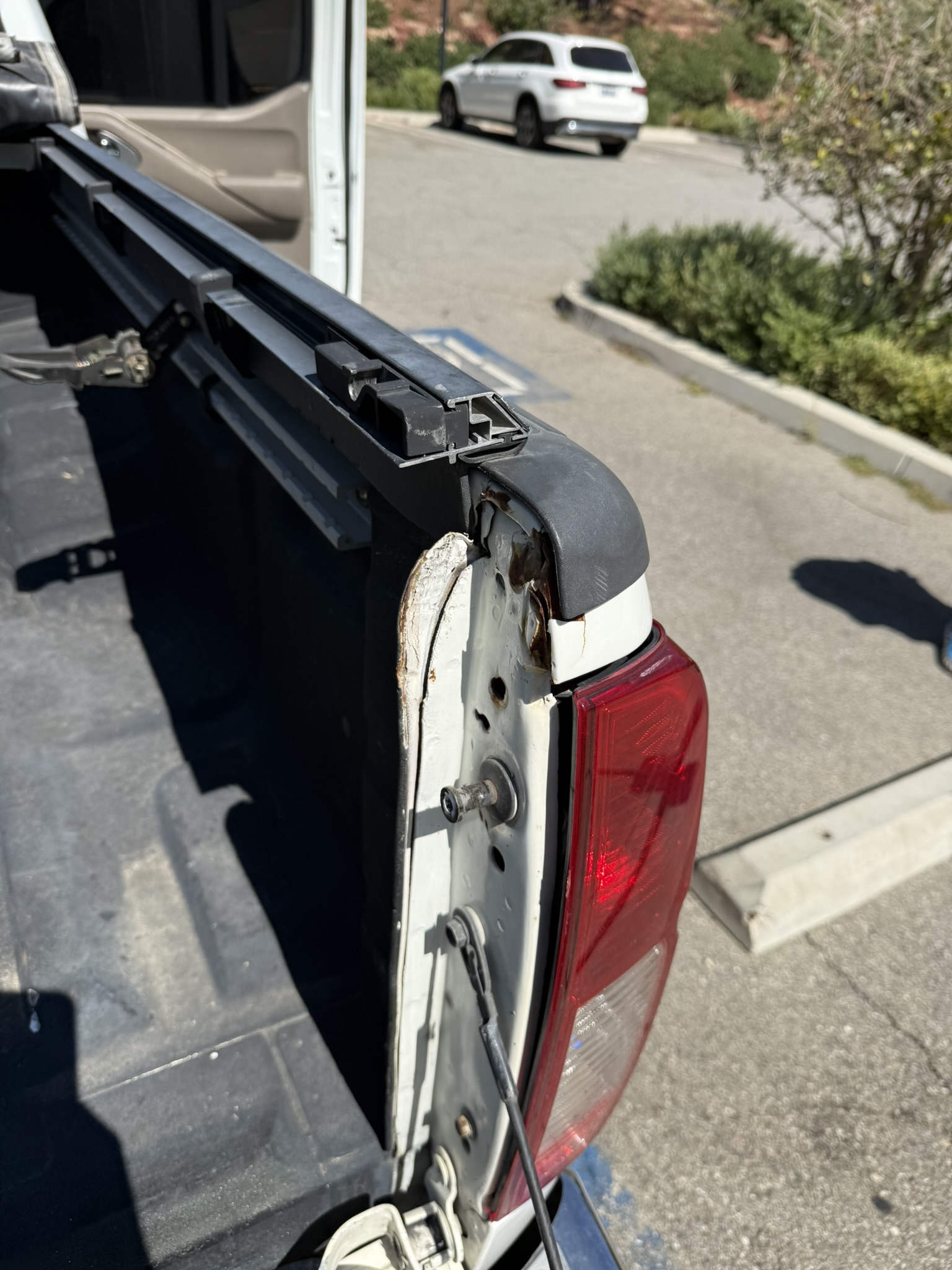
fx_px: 880
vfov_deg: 71.6
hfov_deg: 56.8
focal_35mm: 24
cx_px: 476
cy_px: 635
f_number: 1.78
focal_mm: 6.76
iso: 80
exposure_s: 1/5319
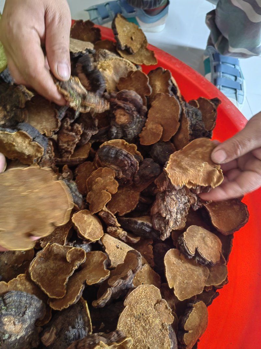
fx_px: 271
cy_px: 174
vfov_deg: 65.3
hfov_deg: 51.3
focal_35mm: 27
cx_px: 130
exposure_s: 1/33.3
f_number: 1.9
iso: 80
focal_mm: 5.52
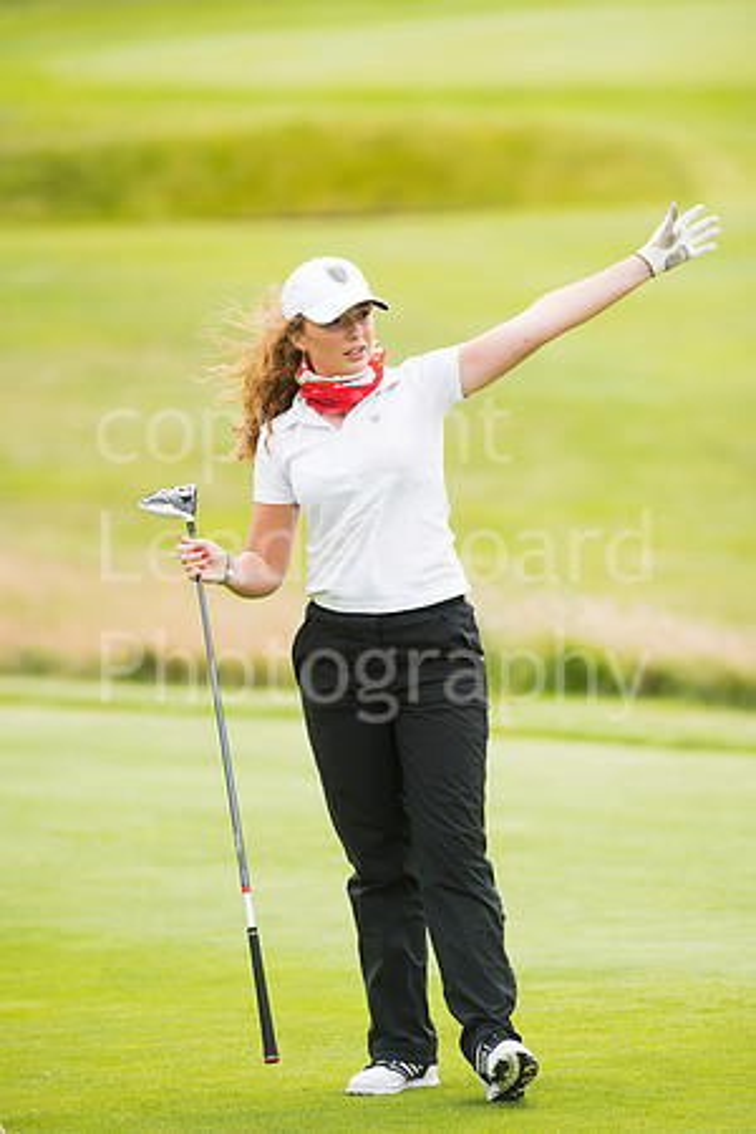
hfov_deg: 4.6
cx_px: 378
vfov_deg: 6.9
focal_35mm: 300
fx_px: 9449
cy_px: 567
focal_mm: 300
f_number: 5.6
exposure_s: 1/2500
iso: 800
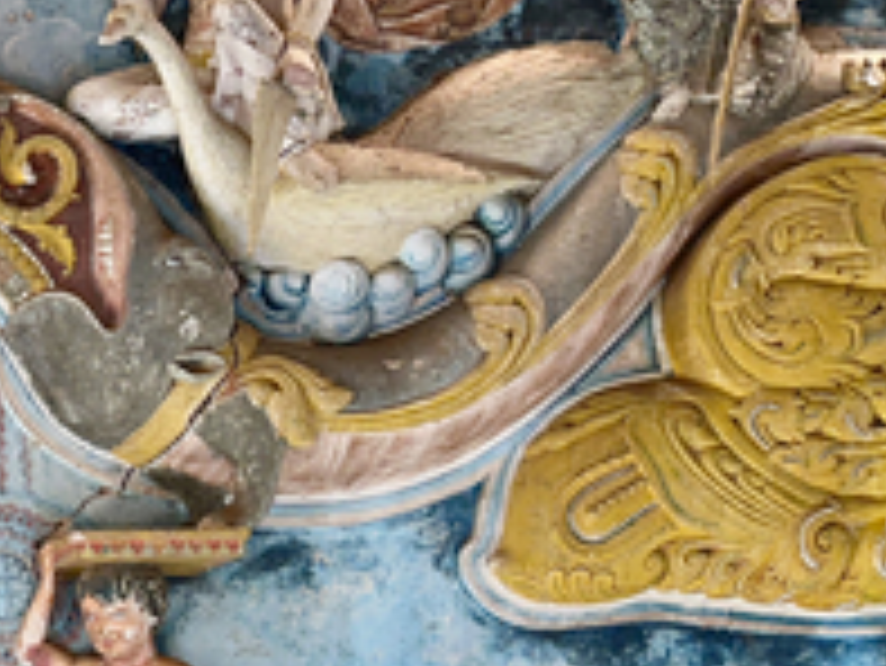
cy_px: 652
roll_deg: +0.2
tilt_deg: +6.0
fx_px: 1870
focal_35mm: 73
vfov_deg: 19.6
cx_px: -400
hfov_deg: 22.4
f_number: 1.78
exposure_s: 1/60
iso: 250
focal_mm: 6.86
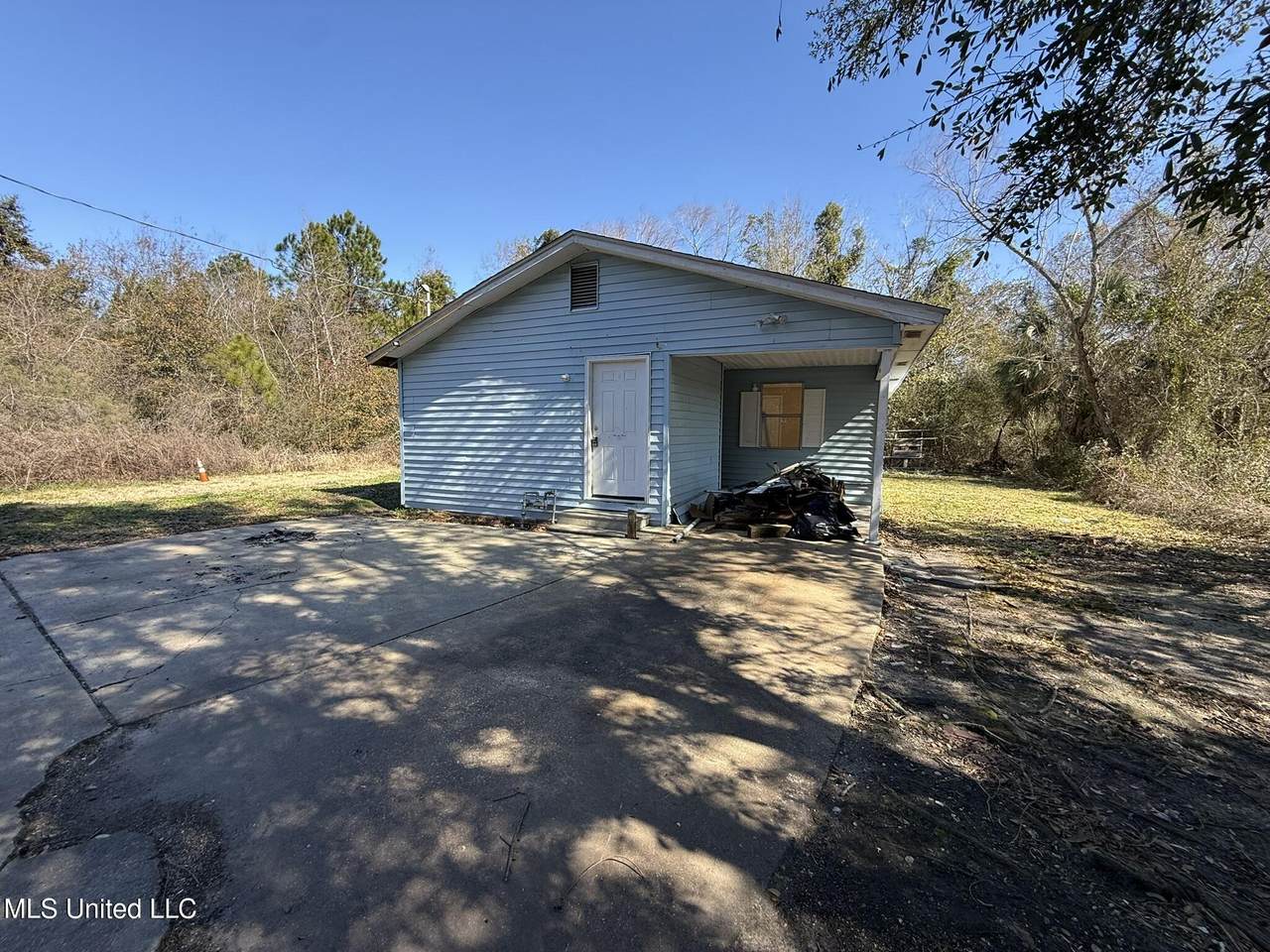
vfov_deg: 85.7
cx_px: 635
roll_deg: -0.5
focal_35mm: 14
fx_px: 514
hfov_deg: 102.1
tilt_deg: -3.5
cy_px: 476
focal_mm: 2.22
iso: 50
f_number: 2.2
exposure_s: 1/590
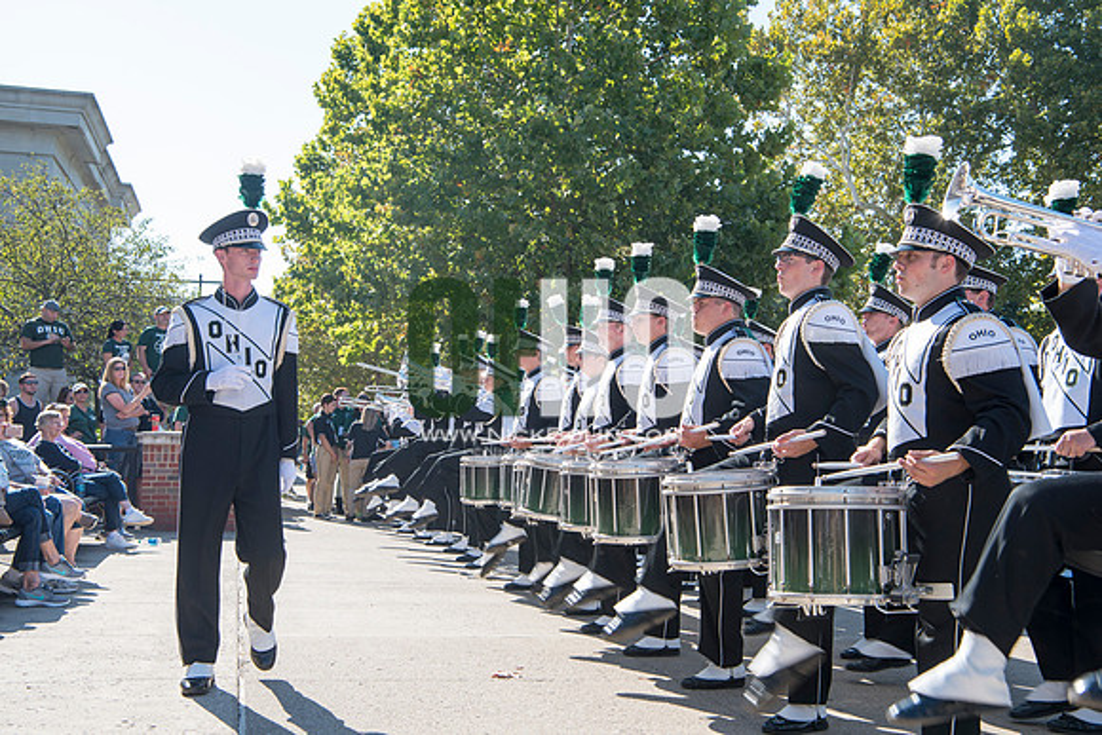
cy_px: 368
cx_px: 551
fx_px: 1347
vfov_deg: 30.5
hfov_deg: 44.5
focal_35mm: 44
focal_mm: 44
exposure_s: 1/125
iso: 125
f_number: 9
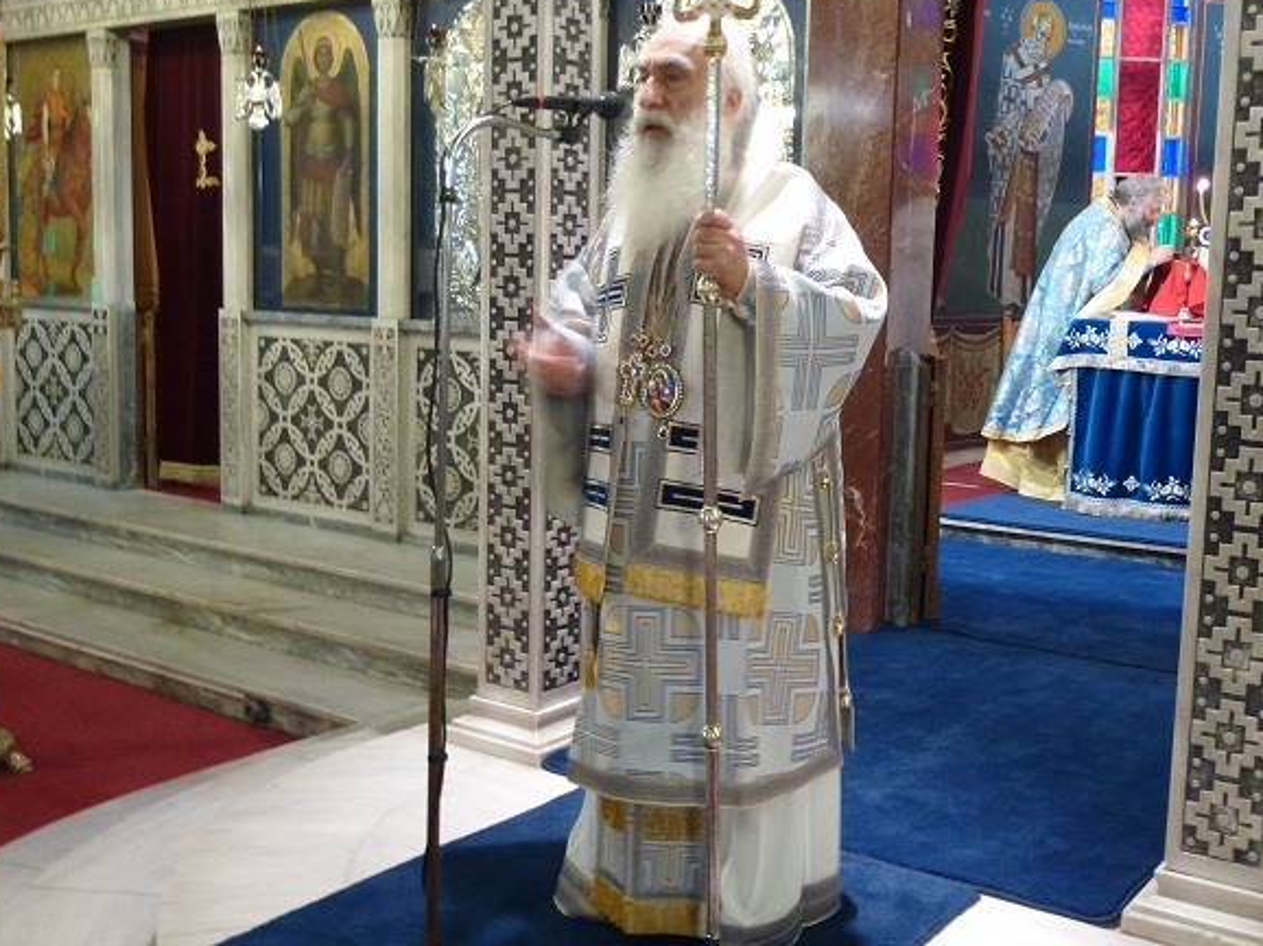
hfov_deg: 50.1
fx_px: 1349
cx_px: 677
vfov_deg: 38.6
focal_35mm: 37
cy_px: 465
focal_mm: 5.9
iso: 250
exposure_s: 1/4
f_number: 3.6
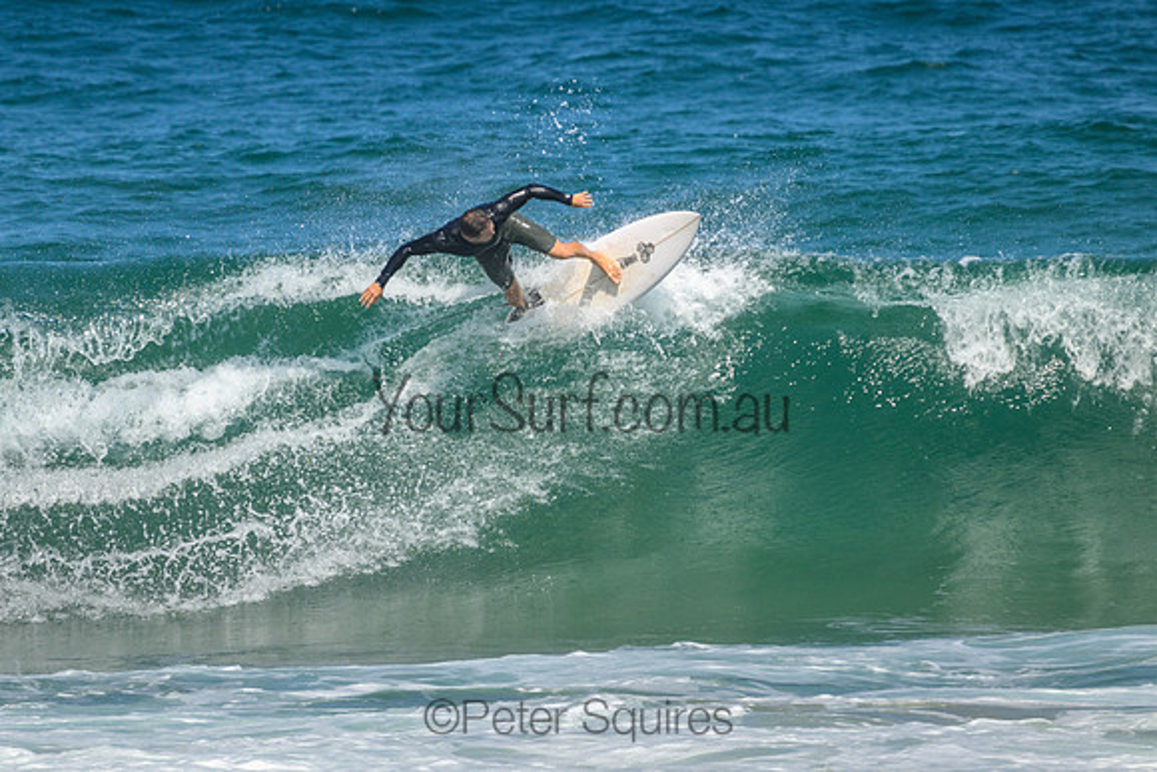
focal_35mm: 920
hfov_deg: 2.2
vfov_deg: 1.5
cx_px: 494
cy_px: 330
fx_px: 29584
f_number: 11
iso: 1100
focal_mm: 800
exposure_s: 1/2000
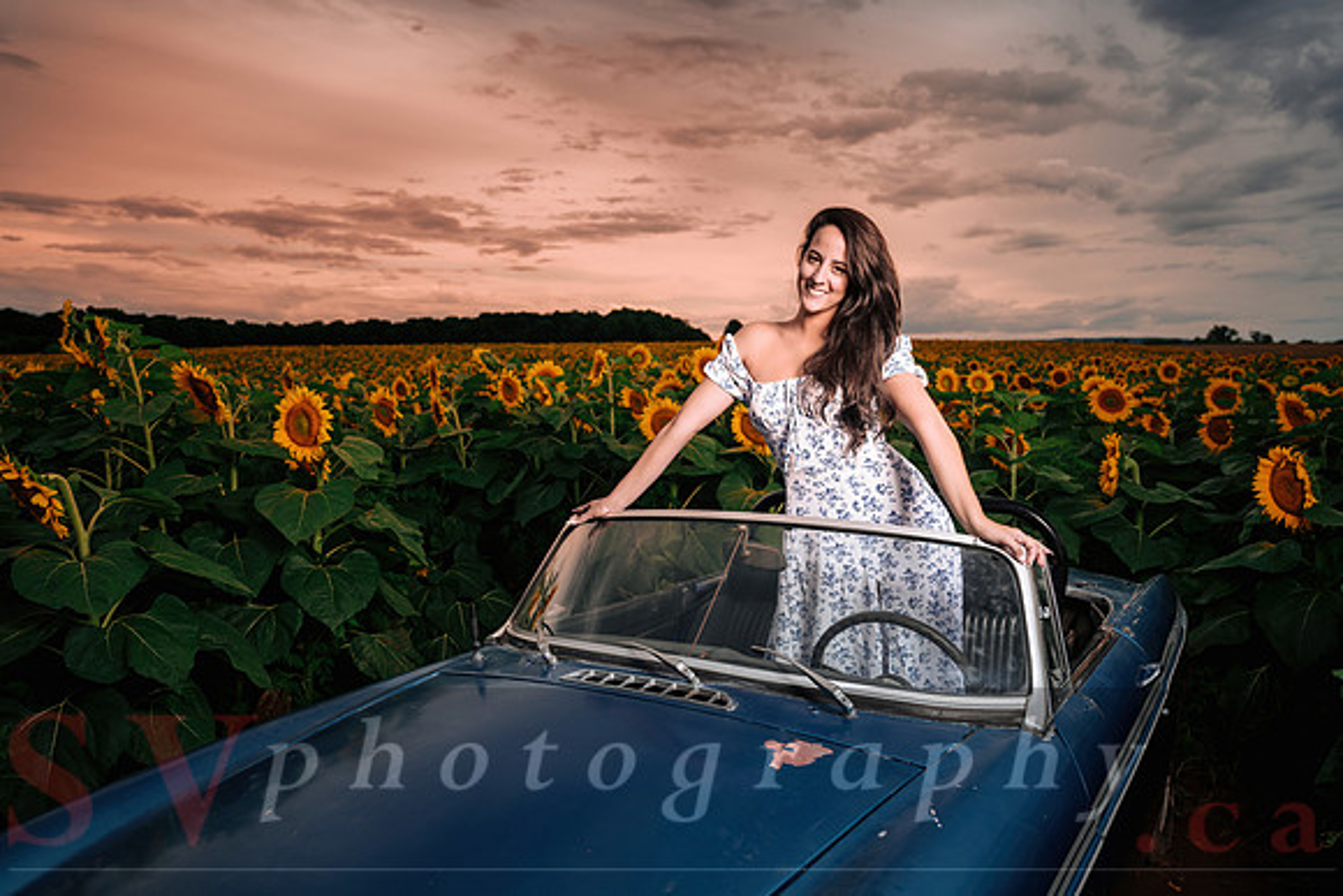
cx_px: 672
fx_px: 989
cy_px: 448
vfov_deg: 48.8
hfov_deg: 68.4
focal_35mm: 26
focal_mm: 26.5
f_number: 4
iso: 64
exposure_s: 1/200
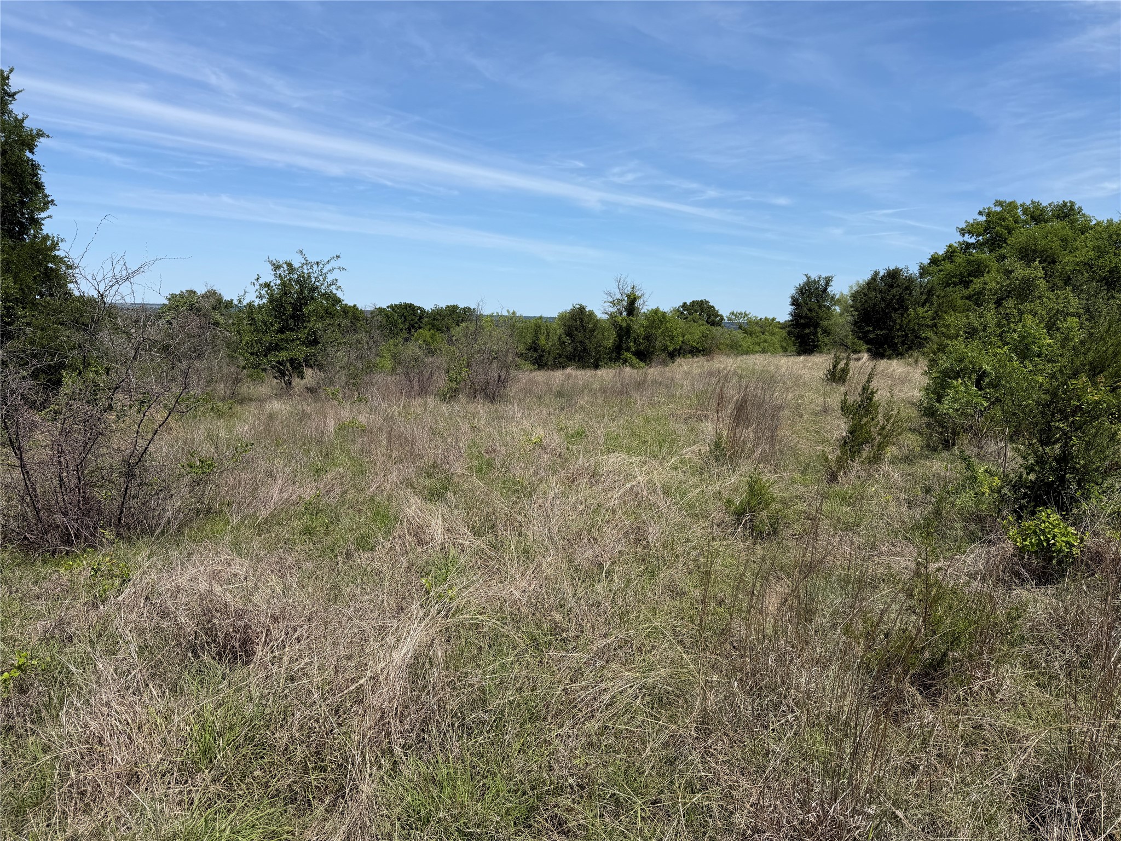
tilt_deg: -6.6
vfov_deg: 56.8
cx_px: 560
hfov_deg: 71.6
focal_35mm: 24
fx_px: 777
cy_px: 420
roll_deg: -1.5
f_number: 1.78
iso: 80
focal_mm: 6.76
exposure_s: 1/6173
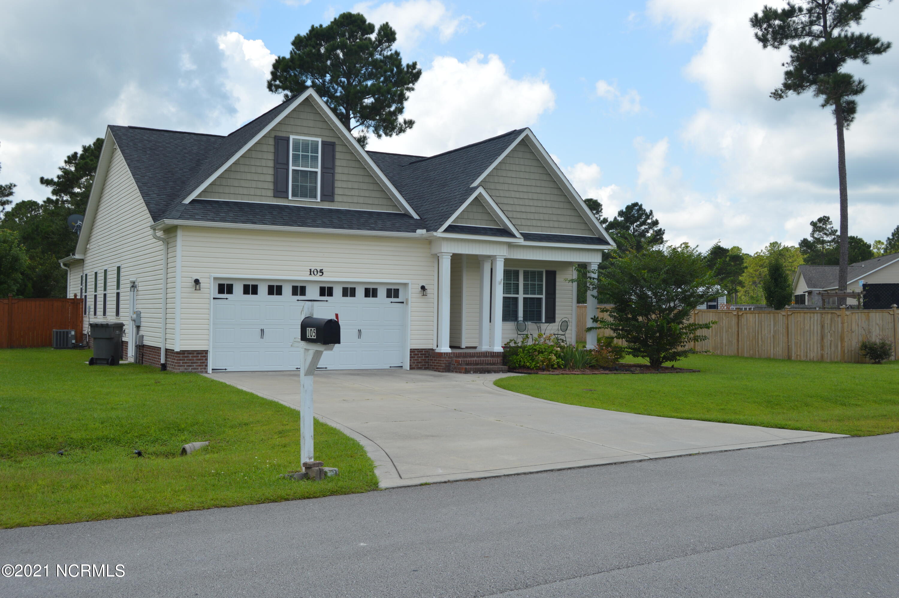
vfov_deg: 36.8
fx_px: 898
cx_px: 450
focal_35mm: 36
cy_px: 299
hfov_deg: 53.2
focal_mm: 24
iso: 100
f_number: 8
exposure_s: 1/250
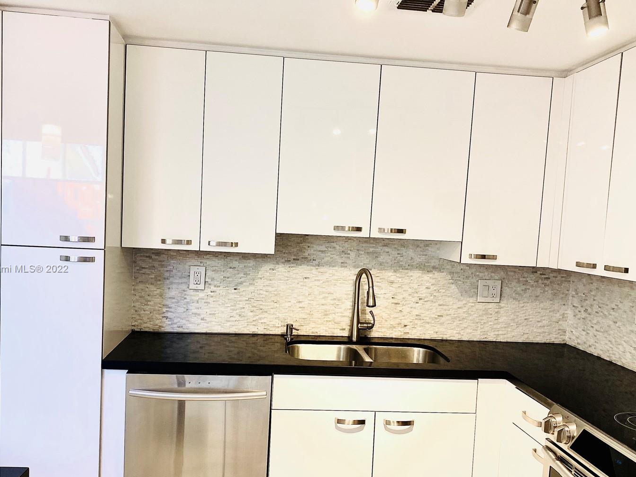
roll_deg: -2.7
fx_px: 569
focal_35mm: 31
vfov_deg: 45.3
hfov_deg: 58.3
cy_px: 269
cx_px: 295
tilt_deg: -3.8
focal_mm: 4.25
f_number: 1.8
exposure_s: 1/60
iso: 64
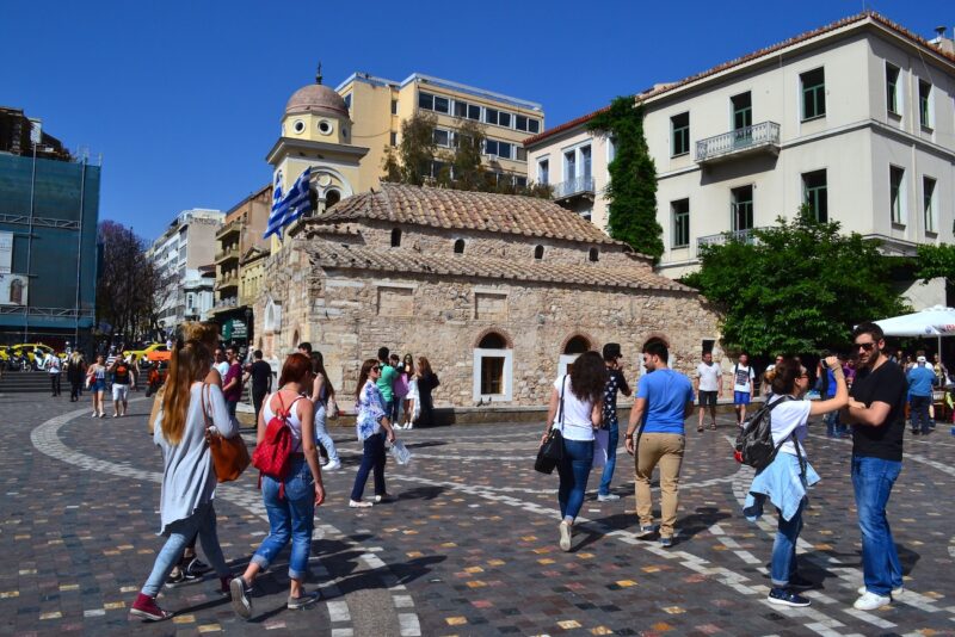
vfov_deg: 48.0
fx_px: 716
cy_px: 318
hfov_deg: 67.4
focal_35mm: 27
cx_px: 478
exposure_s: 1/500
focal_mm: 18
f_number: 11
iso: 320
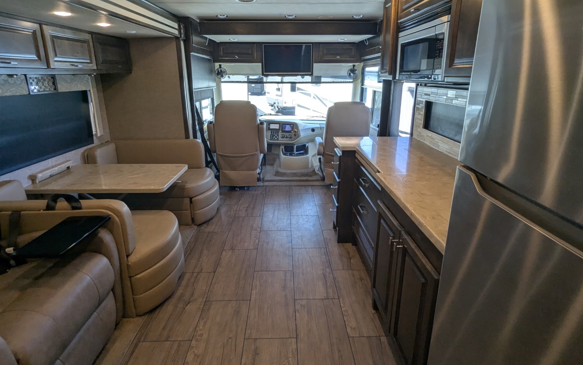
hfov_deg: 91.1
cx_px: 290
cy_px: 149
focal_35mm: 18
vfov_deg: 64.5
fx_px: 286
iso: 85
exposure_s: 1/140
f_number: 2.2
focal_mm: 2.35
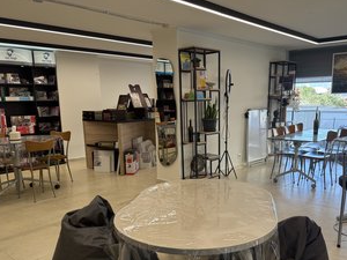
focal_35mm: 32
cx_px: 185
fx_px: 321
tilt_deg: -11.5
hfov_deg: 56.8
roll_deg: +1.3
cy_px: 169
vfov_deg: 43.7
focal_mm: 6.76
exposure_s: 1/273
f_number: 1.78
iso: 100
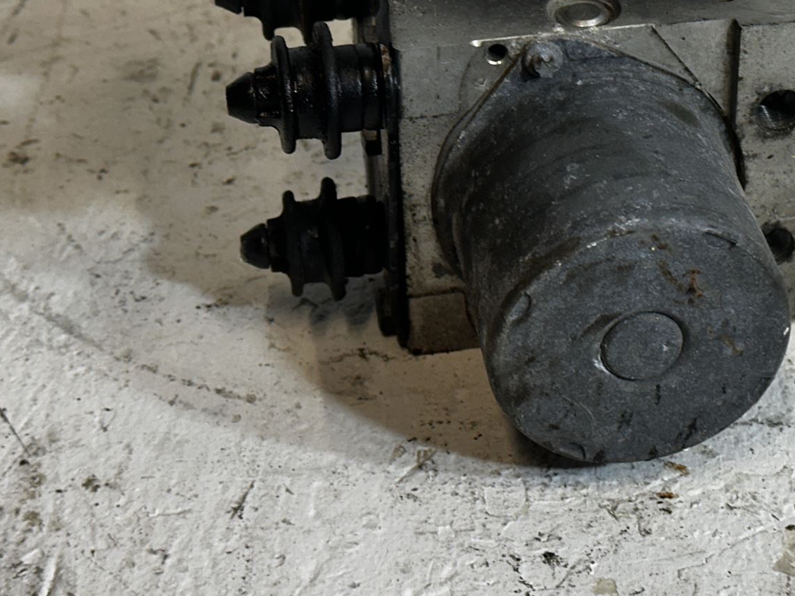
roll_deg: -1.2
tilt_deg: -31.9
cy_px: 128
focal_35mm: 87
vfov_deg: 16.8
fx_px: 1998
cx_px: 604
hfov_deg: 22.3
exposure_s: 1/100
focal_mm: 6.86
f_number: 1.78
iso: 64
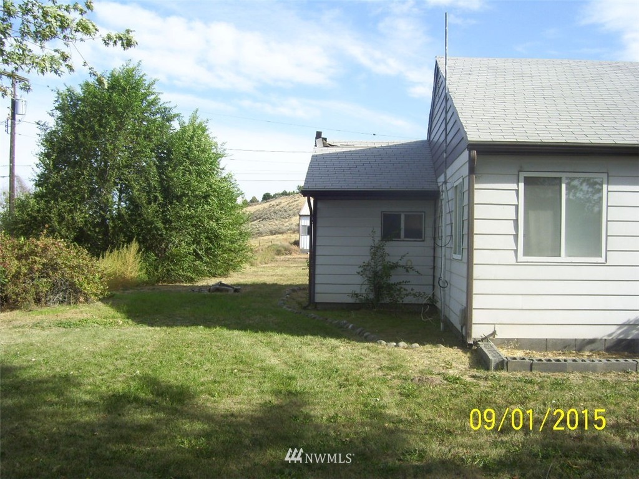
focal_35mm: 36
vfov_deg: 39.7
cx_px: 320
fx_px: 665
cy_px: 240
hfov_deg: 51.4
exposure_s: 1/400
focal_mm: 6
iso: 80
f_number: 4.8
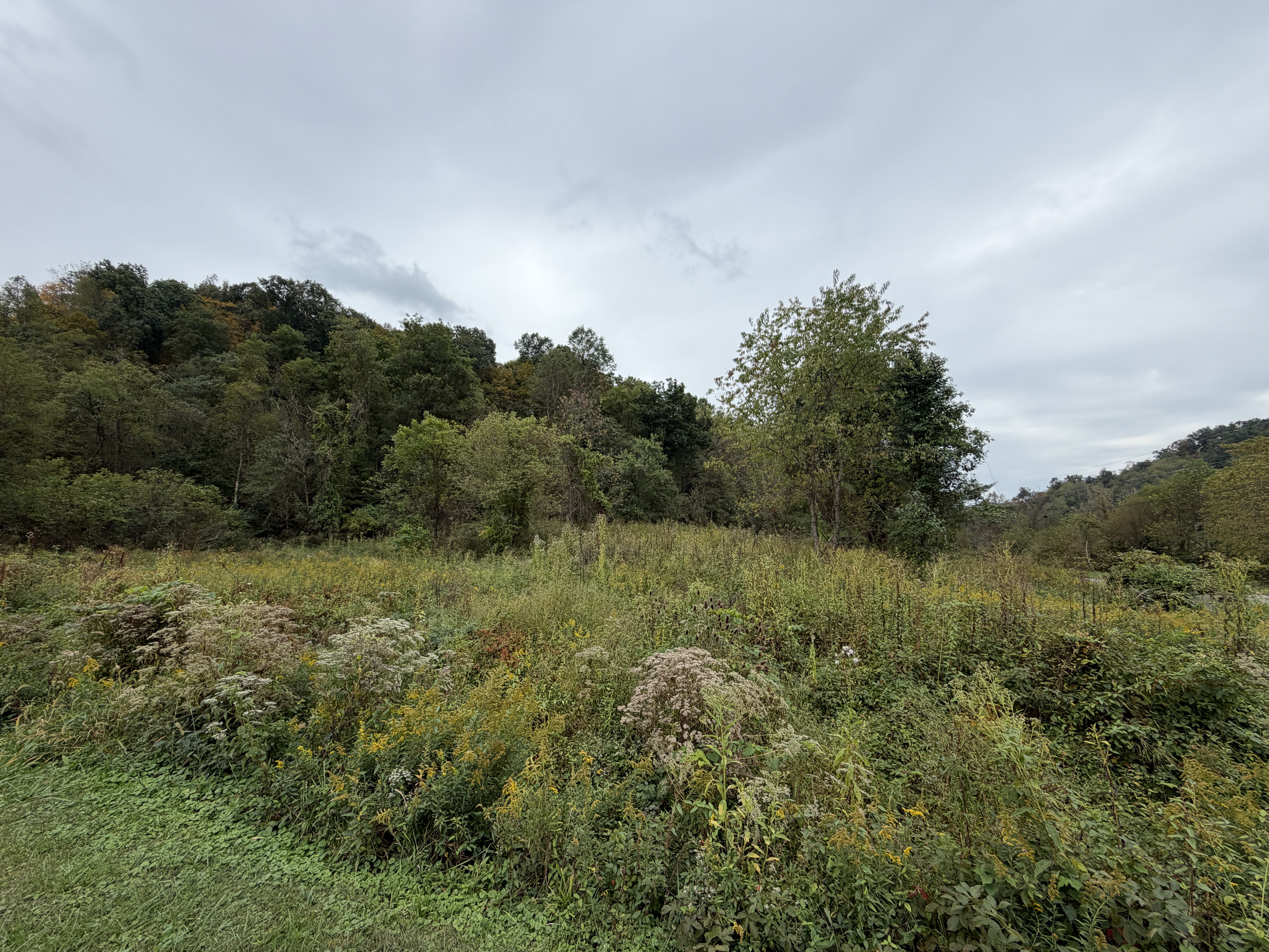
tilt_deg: +9.0
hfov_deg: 102.1
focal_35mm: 14
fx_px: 513
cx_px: 634
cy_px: 476
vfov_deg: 85.7
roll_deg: +1.5
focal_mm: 2.22
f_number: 2.2
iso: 40
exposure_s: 1/770
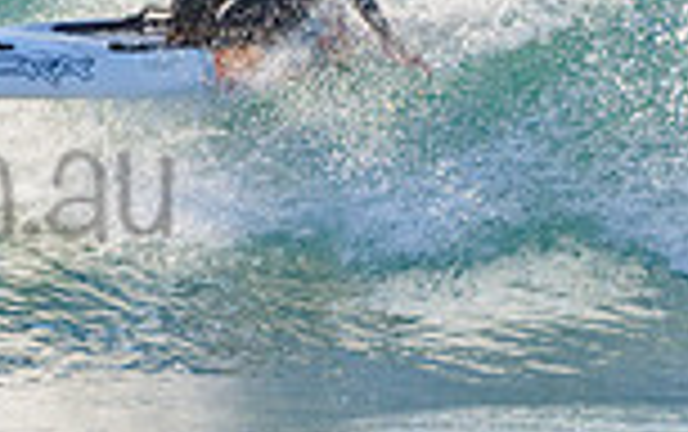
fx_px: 44412
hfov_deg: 0.9
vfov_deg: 0.6
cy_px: 84
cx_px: -12
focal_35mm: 2366
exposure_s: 1/2000
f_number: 5.6
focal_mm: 500
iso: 200
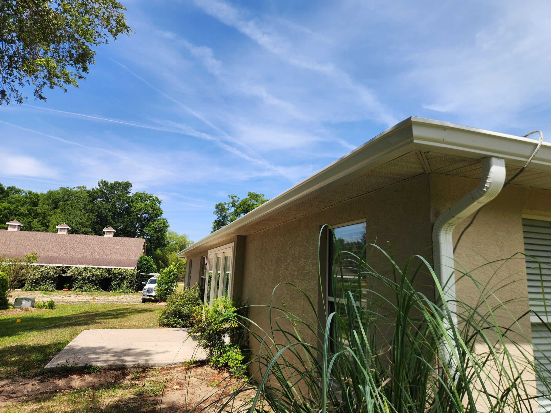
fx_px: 366
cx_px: 276
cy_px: 206
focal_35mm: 23
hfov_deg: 73.9
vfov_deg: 58.9
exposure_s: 1/1339
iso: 20
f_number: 1.8
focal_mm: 5.4
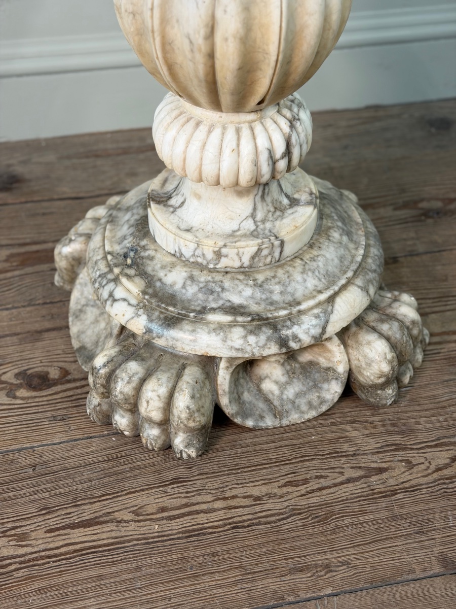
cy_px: 304
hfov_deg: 30.3
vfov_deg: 39.7
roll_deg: +0.5
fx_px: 843
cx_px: 228
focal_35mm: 48
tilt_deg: -40.6
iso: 125
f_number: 1.78
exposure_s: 1/50
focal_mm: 6.76
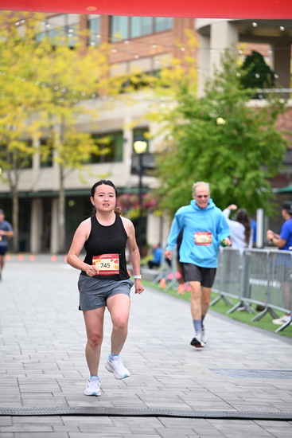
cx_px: 146
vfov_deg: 16.4
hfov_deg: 11.0
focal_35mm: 125
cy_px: 219
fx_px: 1520
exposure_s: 1/2000
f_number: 2.8
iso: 640
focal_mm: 125
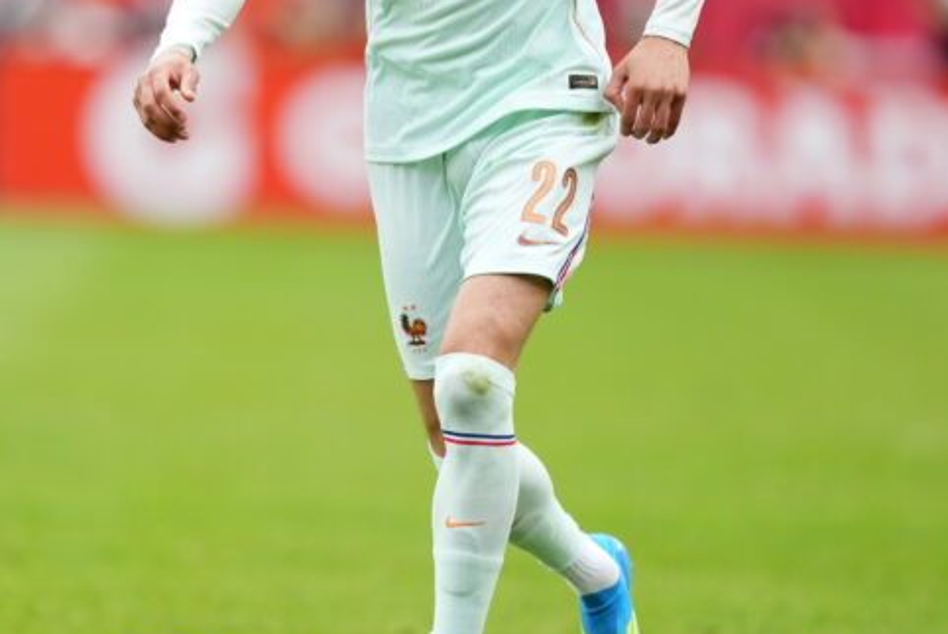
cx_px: 299
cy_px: 160
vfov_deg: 1.6
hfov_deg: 2.4
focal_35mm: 849
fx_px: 22370
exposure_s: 1/2000
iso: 800
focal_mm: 400
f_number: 2.8
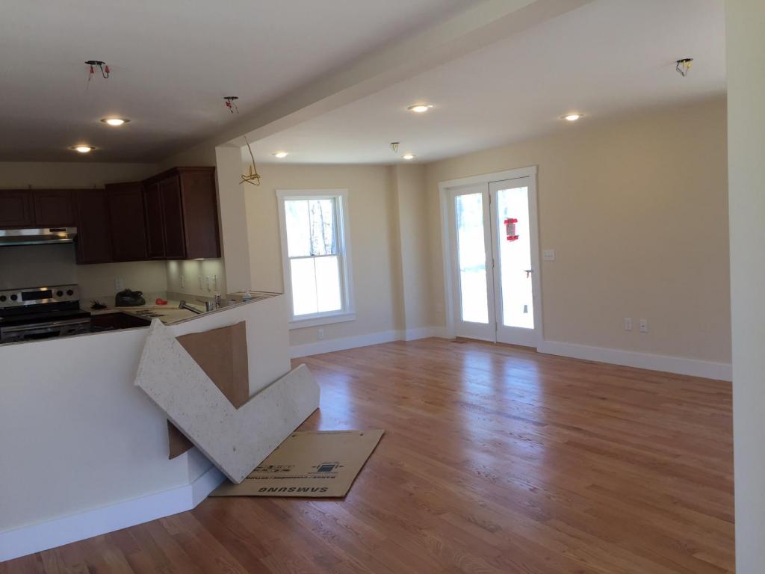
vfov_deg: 48.2
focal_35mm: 29
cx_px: 382
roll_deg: +4.3
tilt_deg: -3.7
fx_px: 641
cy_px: 287
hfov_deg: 61.7
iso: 40
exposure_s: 1/120
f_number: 2.2
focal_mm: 4.15
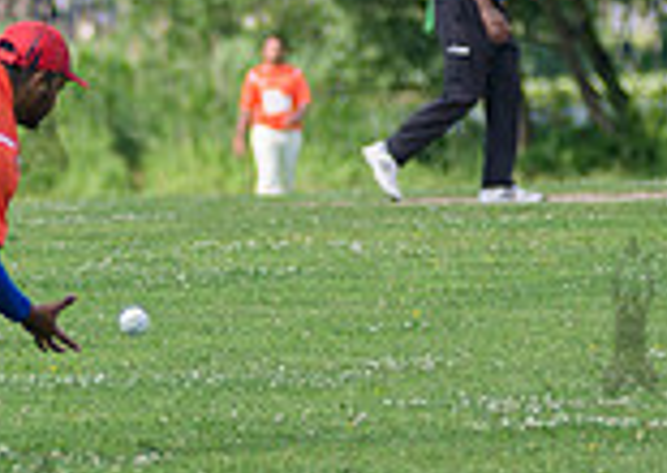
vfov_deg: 2.3
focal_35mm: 631
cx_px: -104
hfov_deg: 3.2
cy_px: 197
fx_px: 11927
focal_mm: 145
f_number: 2.8
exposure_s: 1/2000
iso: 200
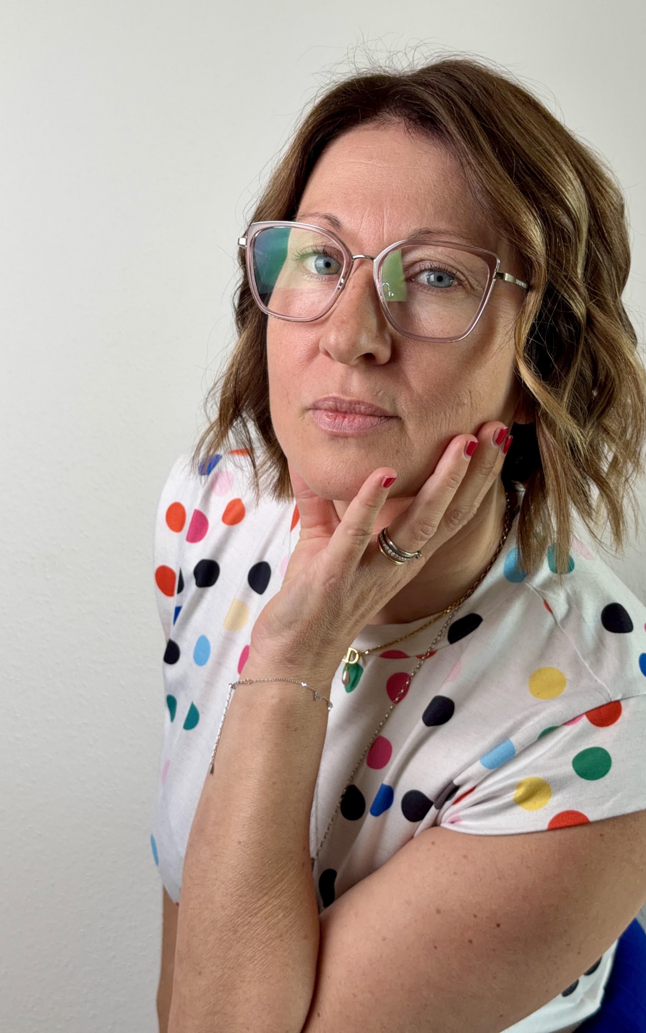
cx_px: 343
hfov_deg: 25.3
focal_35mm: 51
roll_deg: -2.3
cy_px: 517
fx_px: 1437
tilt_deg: -3.0
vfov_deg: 39.6
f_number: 1.78
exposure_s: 1/139
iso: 50
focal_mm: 6.76
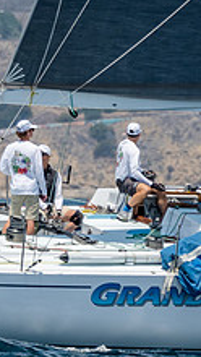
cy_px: 125
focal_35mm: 1494
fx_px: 14134
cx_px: -227
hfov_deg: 0.8
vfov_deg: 1.4
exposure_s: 1/2000
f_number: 5.6
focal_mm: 270
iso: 320
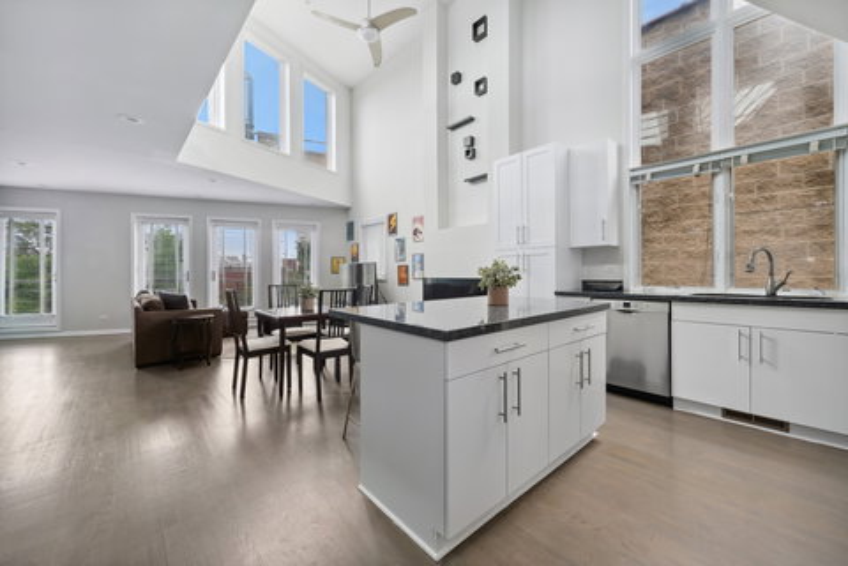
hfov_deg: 104.3
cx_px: 424
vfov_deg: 81.2
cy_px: 283
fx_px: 330
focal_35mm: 14
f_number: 9
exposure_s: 1/5
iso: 100
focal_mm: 14
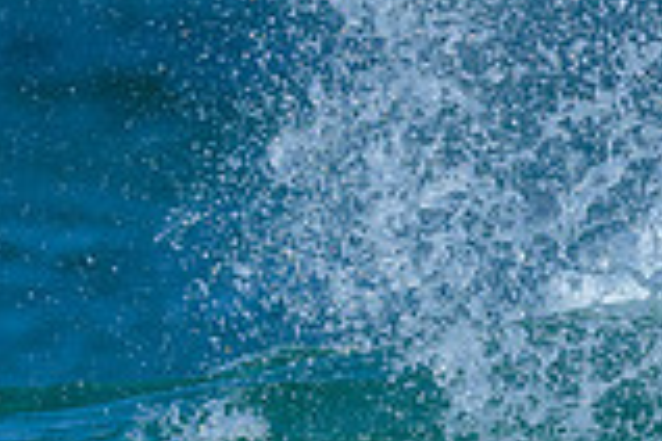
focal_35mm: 4016
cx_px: 719
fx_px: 73844
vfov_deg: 0.3
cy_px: 742
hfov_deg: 0.5
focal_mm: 800
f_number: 6.3
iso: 250
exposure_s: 1/2000
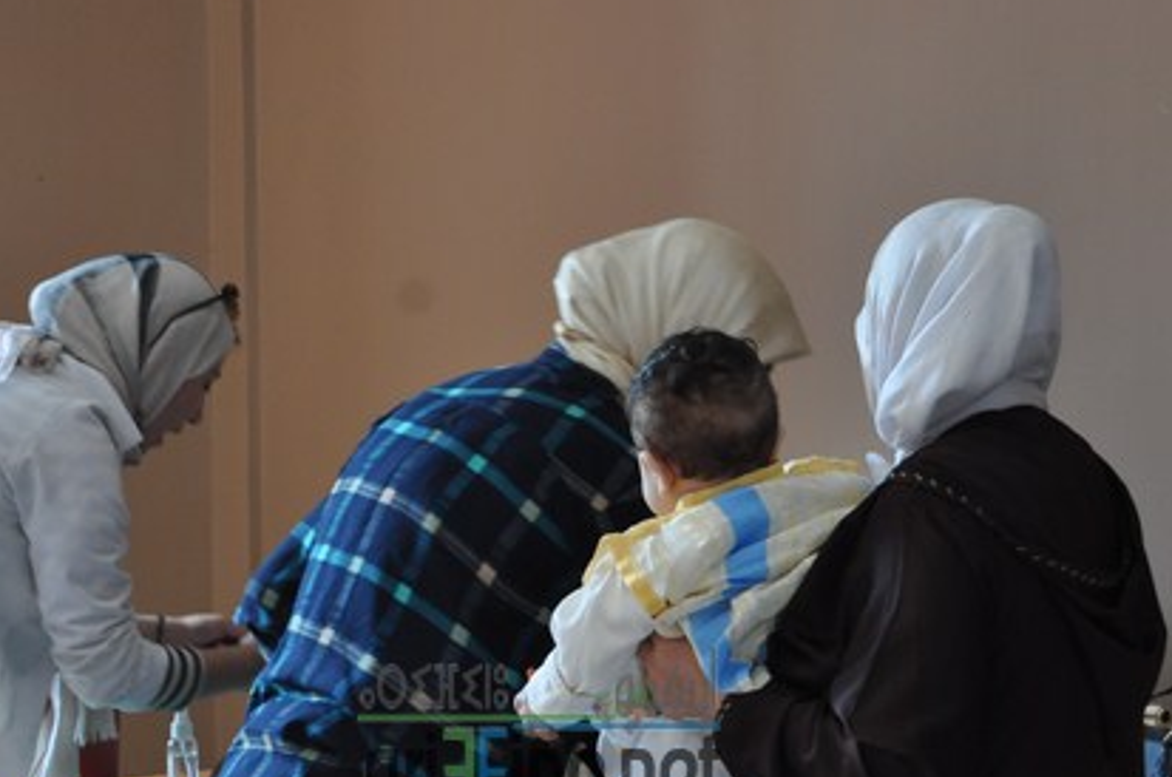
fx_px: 4153
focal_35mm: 128
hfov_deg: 16.1
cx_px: 539
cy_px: 285
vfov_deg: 10.7
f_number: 5.6
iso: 800
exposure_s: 1/50
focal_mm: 55
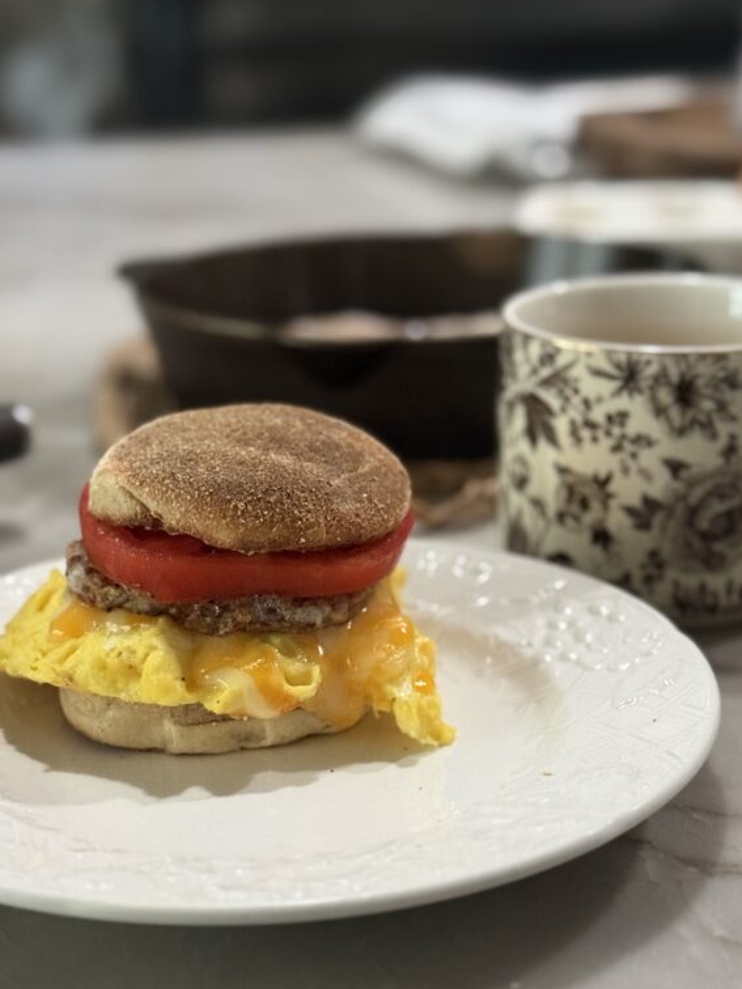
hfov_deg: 22.6
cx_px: 408
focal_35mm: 65
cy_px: 633
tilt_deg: -21.1
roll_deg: +1.2
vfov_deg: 29.7
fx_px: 1858
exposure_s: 1/40
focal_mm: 6.76
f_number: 1.78
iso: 320
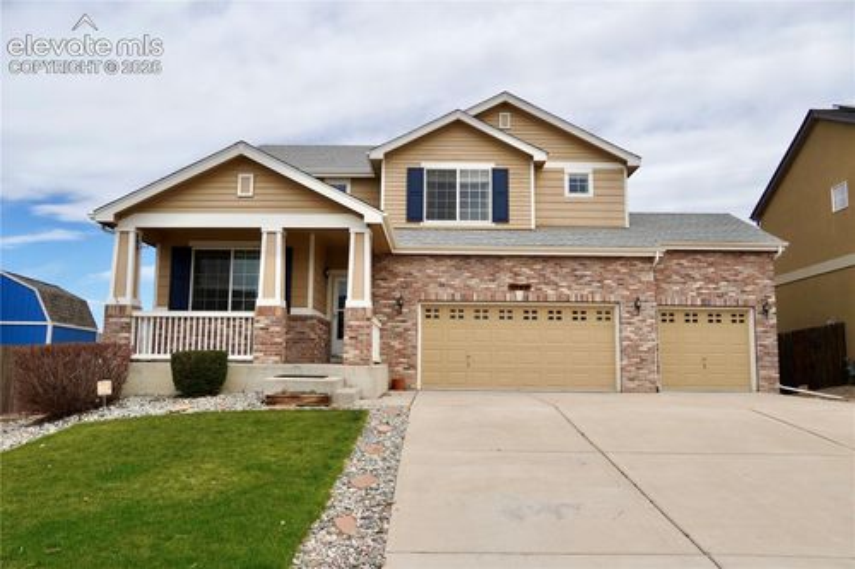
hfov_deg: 67.4
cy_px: 284
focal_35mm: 27
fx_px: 641
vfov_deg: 47.9
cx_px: 428
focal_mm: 18
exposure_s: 1/1000
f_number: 8
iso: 320
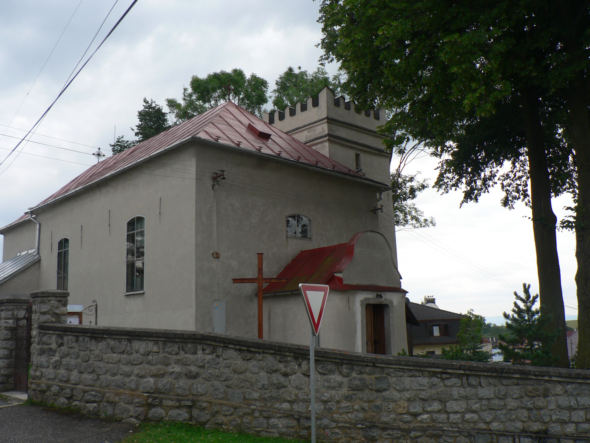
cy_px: 222
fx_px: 614
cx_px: 295
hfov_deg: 51.4
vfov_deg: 39.7
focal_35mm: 36
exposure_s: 1/200
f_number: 2.8
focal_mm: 6
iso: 80
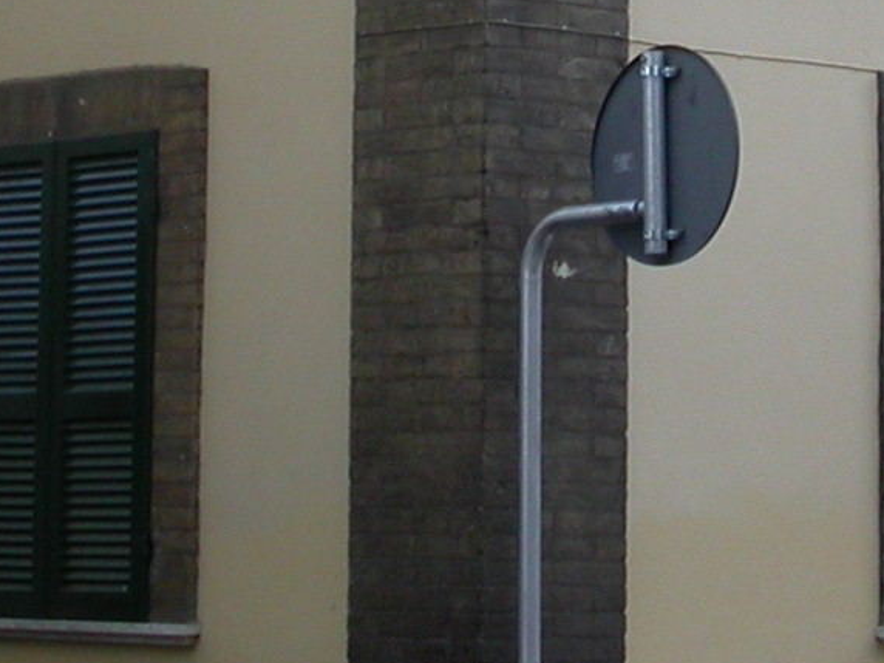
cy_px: -321
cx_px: 657
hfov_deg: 13.0
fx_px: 3856
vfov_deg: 9.6
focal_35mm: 151
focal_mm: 7.85
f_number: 4.7
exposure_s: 1/157
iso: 100
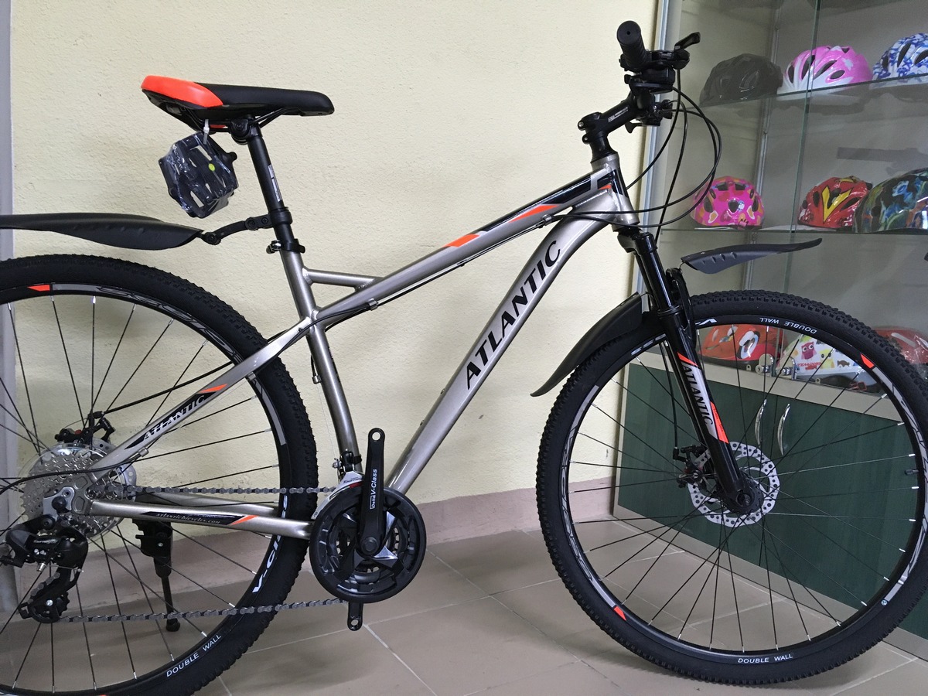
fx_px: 777
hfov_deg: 61.7
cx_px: 464
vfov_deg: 48.2
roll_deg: -3.8
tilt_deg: -9.2
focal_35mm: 29
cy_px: 348
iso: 200
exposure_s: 1/33
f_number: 2.2
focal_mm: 4.15
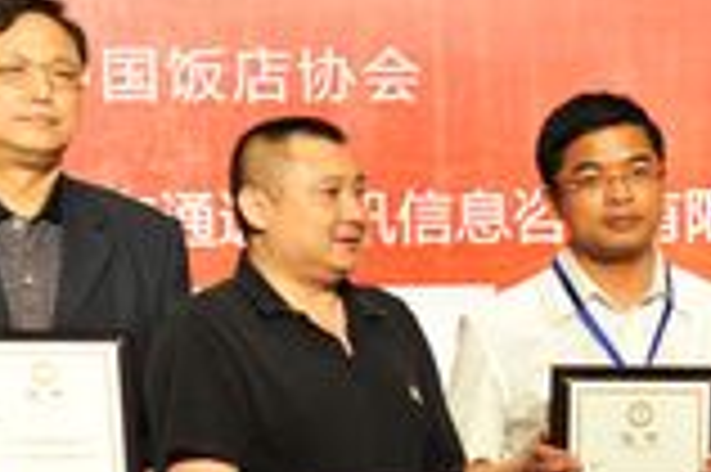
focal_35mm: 222
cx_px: 868
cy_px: 344
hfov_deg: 9.2
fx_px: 4380
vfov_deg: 6.2
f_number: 4
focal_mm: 70
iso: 1000
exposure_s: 1/80
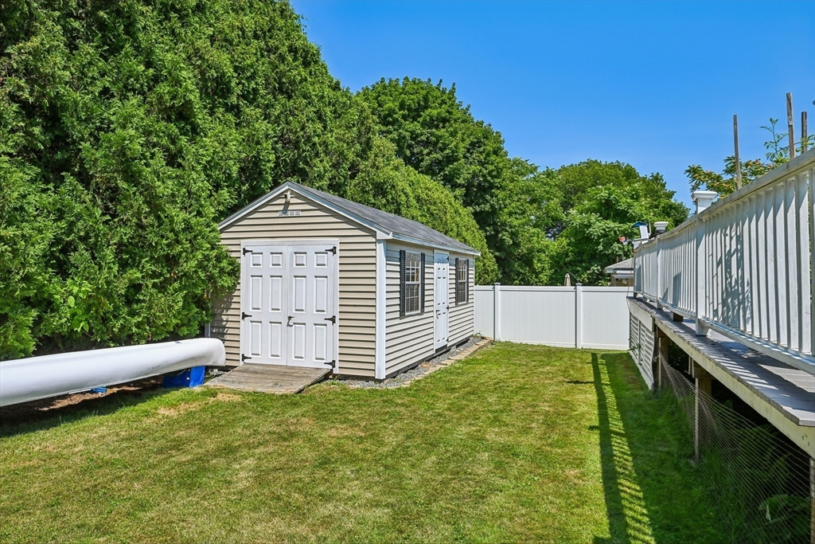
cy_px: 272
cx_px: 408
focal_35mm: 22
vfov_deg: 57.2
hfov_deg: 78.6
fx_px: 498
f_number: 8
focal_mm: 22
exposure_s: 1/1250
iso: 400
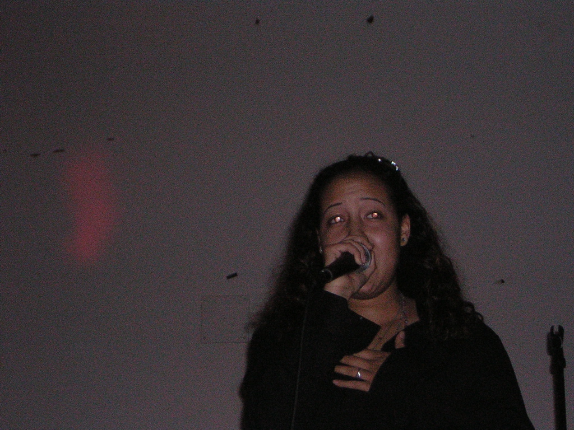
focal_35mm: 108
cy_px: 215
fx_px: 1791
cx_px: 287
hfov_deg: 18.2
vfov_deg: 13.7
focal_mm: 14.1
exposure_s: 1/60.1
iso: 200
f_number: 4.7
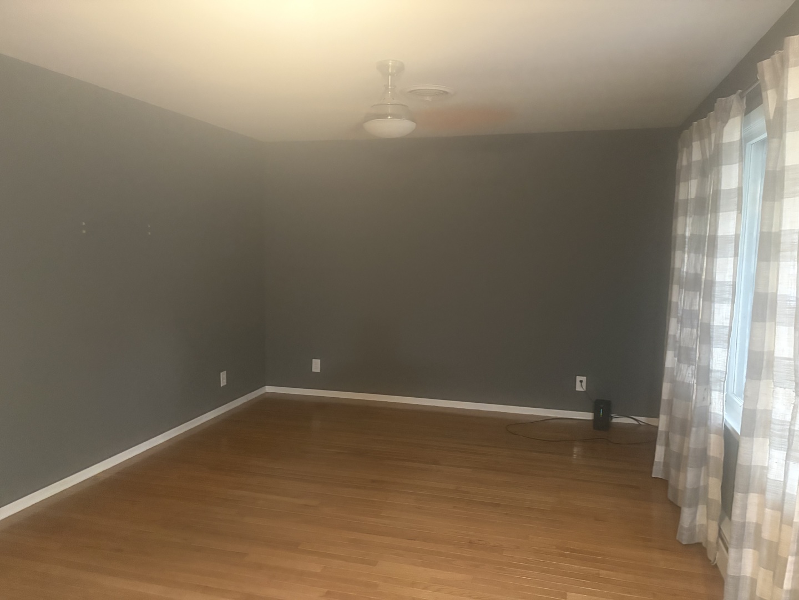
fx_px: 600
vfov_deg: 53.1
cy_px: 300
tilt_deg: -6.4
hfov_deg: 67.3
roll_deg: -0.5
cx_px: 400
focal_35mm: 26
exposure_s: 1/30
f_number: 1.6
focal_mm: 5.96
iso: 640
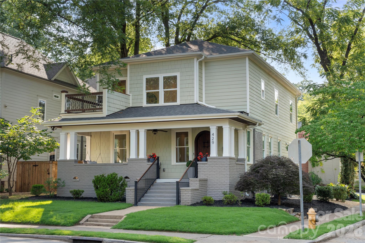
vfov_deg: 27.5
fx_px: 497
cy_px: 122
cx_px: 182
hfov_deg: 40.3
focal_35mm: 49
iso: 160
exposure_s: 1/25
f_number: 9
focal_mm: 49
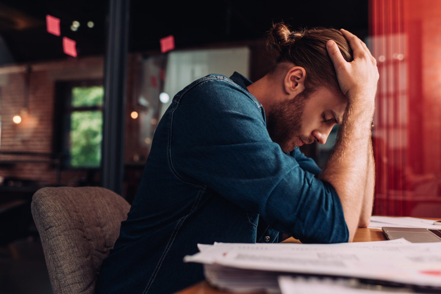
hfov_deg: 54.4
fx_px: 429
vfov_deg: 37.9
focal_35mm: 35
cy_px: 147
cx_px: 220
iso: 100
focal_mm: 35
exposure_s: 1/200
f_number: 2.8
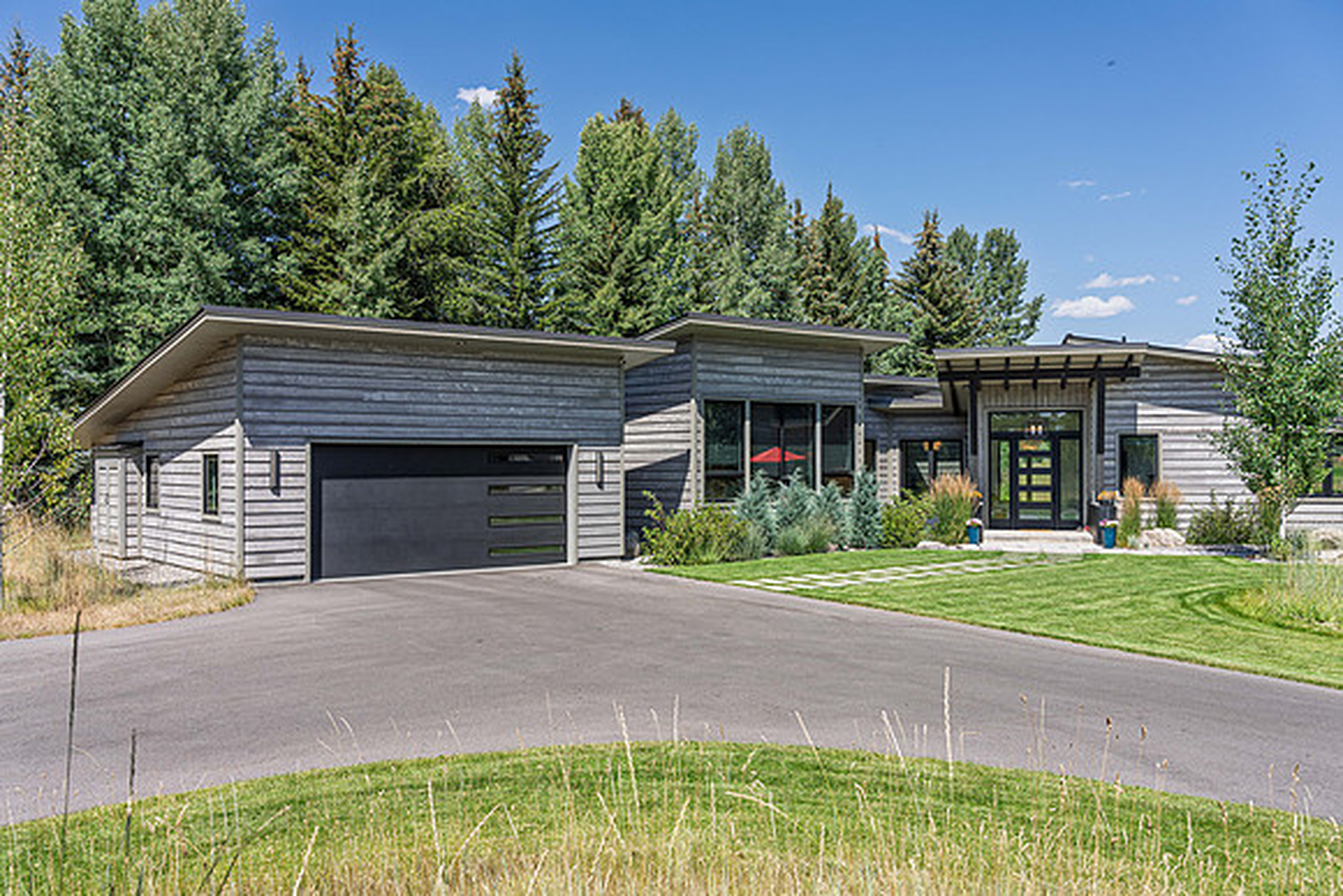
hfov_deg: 60.3
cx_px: 672
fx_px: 1157
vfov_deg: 42.3
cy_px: 448
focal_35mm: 31
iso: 200
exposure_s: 1/640
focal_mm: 31
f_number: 8
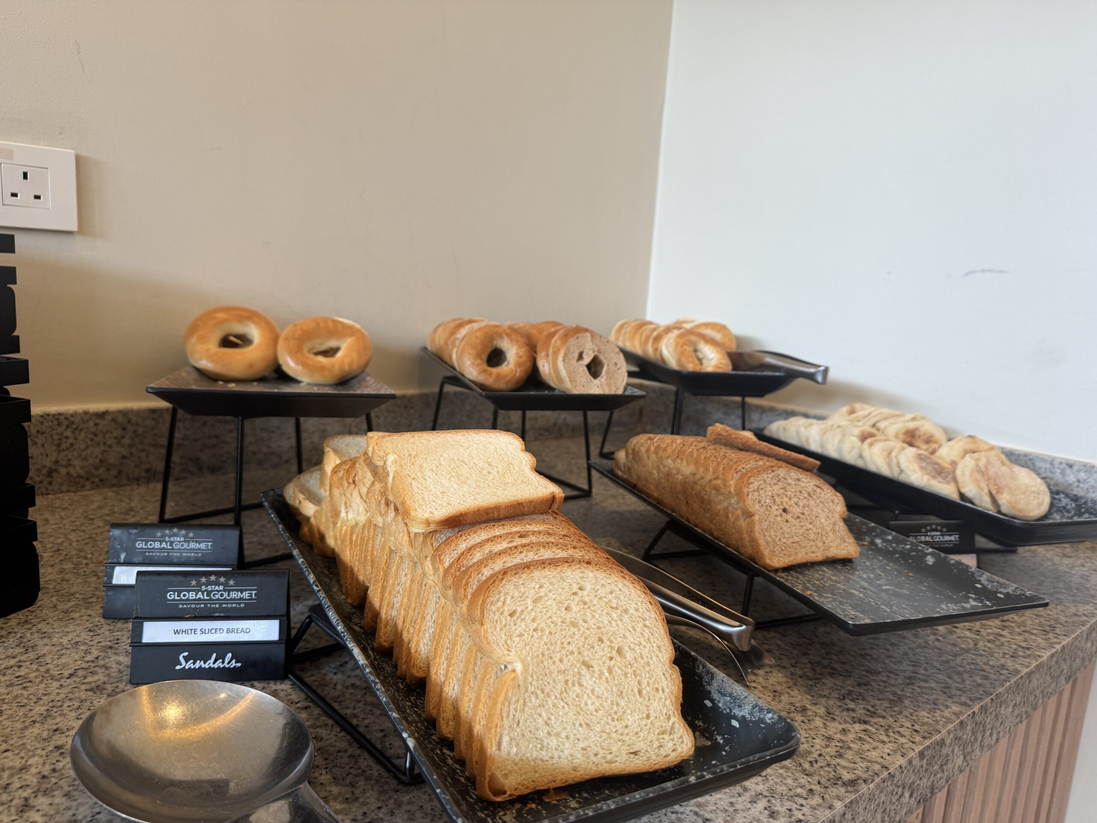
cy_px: 412
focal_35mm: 24
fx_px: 761
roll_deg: -3.4
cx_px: 548
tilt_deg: -9.8
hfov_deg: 71.6
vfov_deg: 56.8
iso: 125
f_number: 1.78
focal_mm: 6.76
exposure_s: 1/50
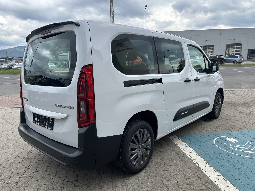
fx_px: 184
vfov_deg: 54.9
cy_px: 98
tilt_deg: -10.6
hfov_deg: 69.4
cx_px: 122
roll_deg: +3.0
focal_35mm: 25
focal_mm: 6.86
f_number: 1.78
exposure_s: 1/1393
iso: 80
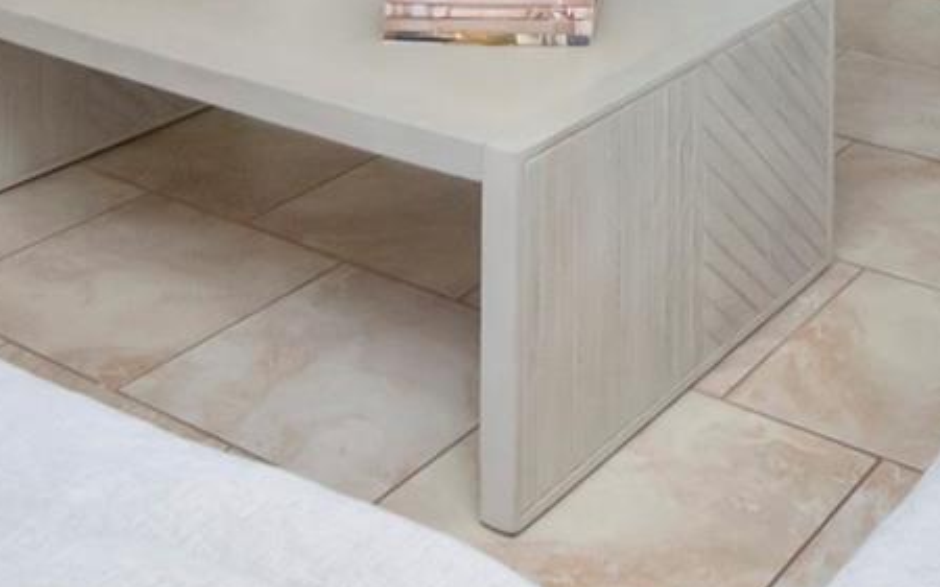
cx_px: 554
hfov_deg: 34.0
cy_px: -512
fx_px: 1532
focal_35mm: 60
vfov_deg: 17.2
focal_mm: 11
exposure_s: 1/200
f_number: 10
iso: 640
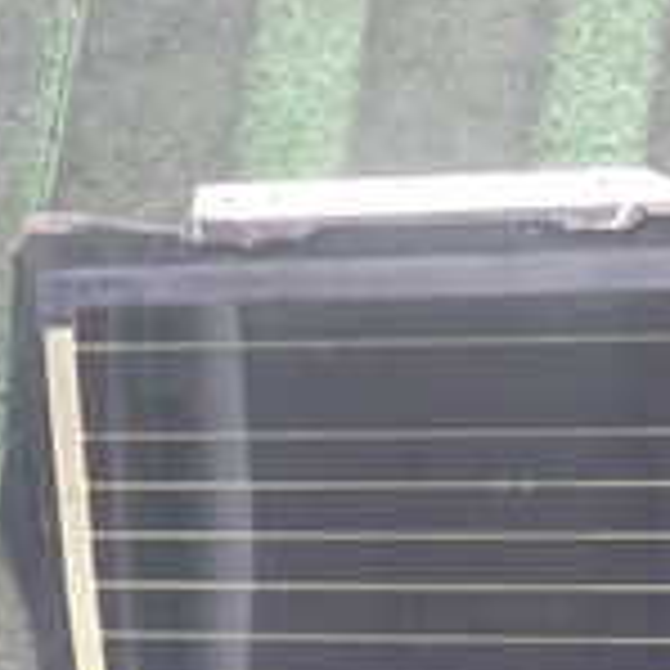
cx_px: 1061
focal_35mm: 107
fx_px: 2343
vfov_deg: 16.1
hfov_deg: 14.9
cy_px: 562
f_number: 2.3
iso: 400
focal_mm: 5.4
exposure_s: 1/40
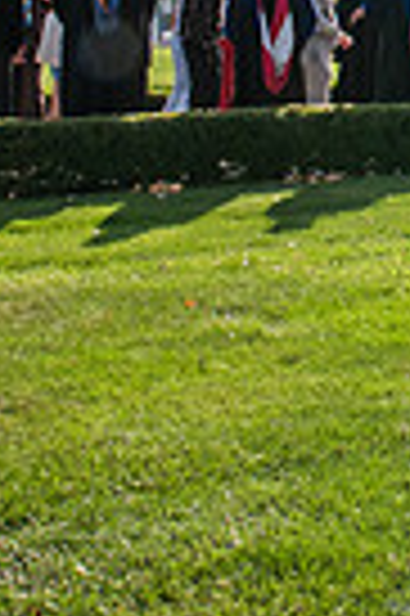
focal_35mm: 102
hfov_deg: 12.8
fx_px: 1747
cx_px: 590
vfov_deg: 18.4
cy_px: -232
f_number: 18
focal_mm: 24
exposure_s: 1/80
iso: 250
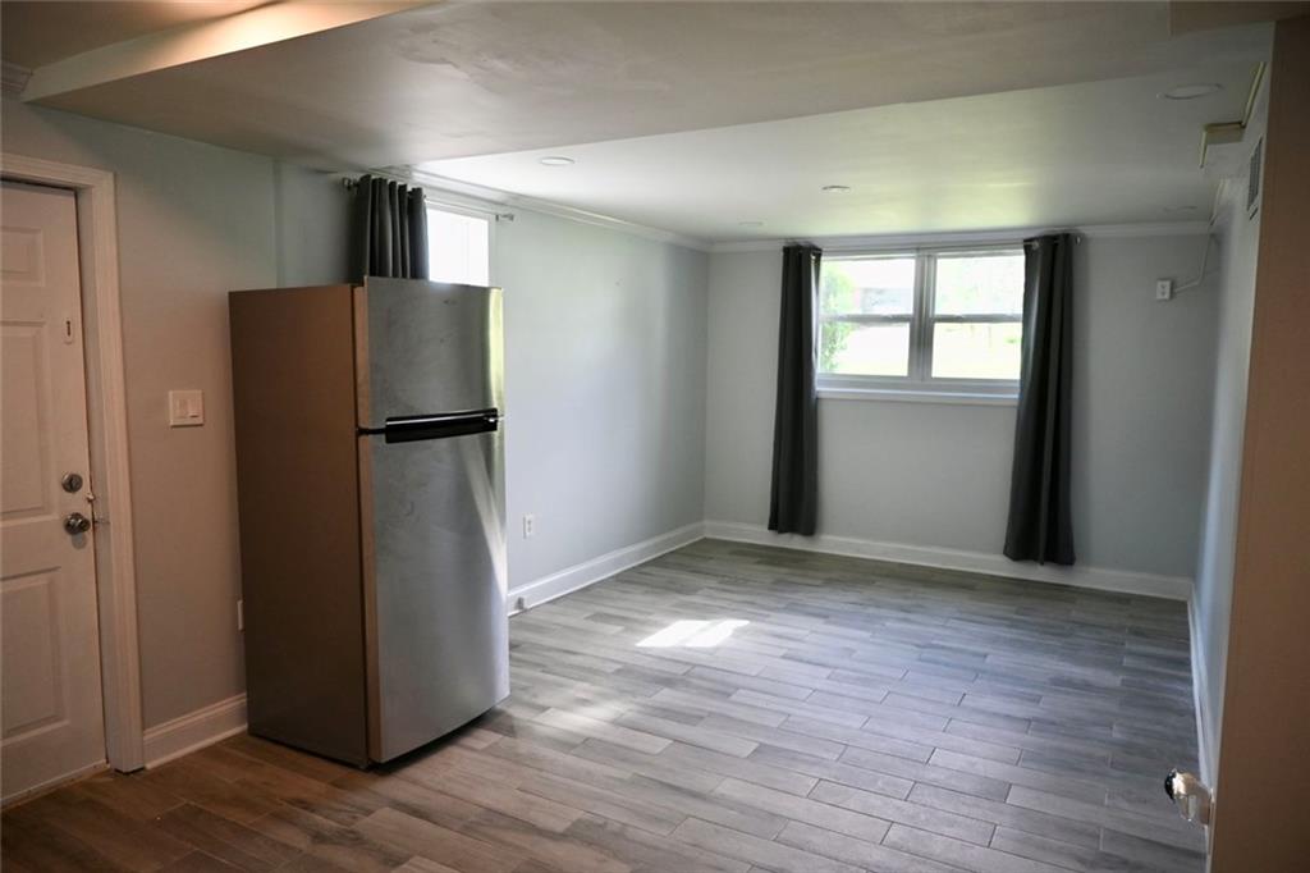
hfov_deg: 73.8
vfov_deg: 53.1
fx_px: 873
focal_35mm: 24
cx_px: 655
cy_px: 436
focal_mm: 16
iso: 400
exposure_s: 1/160
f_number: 3.5
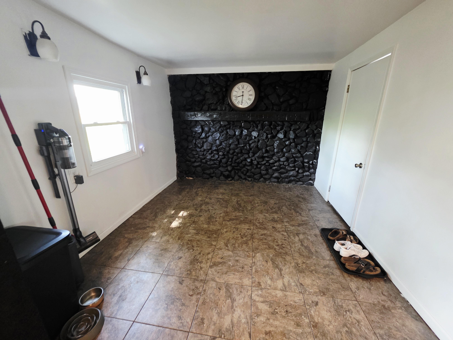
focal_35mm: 13
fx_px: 170
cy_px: 170
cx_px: 226
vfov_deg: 89.9
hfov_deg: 106.2
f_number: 1.9
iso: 640
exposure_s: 1/60.2
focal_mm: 2.2
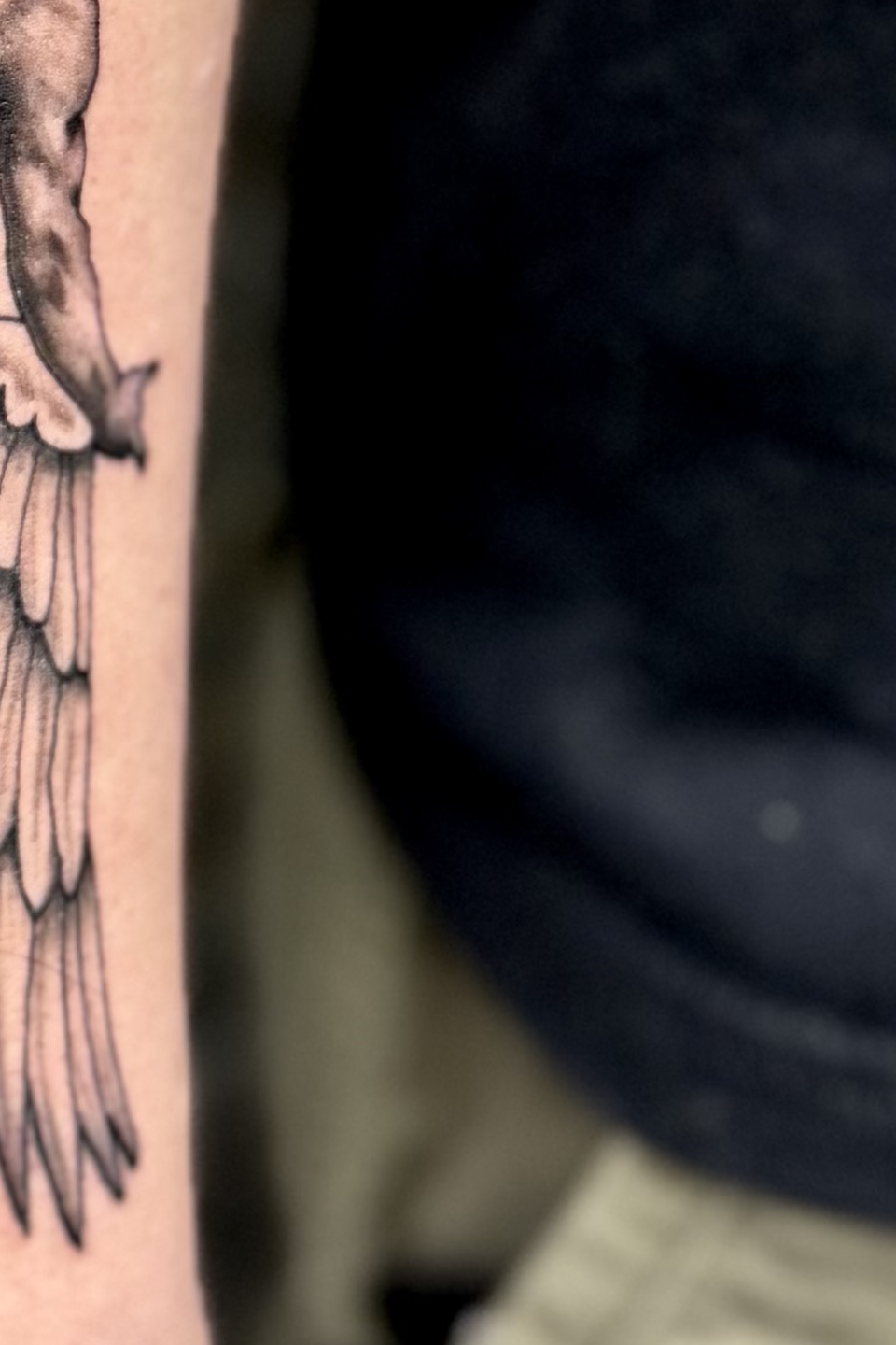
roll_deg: +1.0
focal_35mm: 99
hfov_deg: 13.5
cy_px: -21
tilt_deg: -23.7
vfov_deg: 19.9
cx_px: -161
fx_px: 3696
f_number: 1.78
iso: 125
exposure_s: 1/60
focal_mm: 6.76
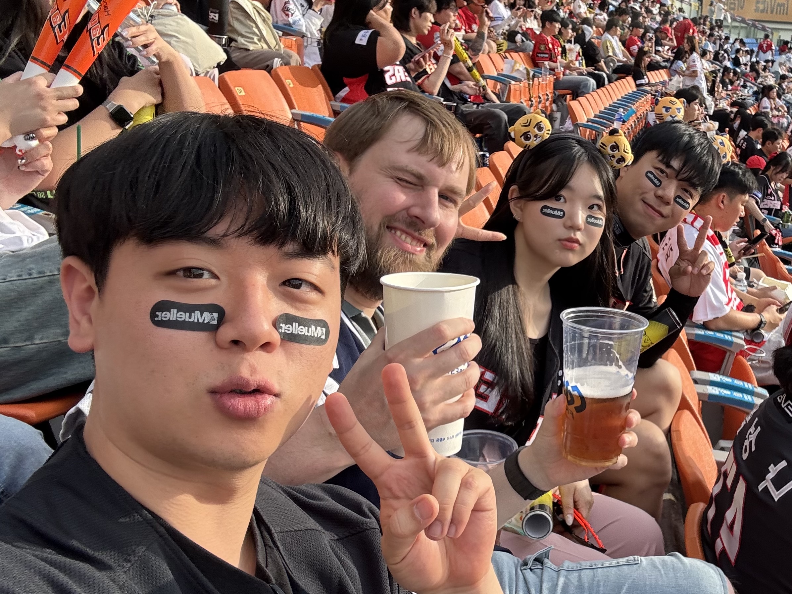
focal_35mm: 23
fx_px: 526
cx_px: 396
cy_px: 297
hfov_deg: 73.9
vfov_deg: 58.9
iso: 25
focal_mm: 2.69
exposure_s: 1/336
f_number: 1.9
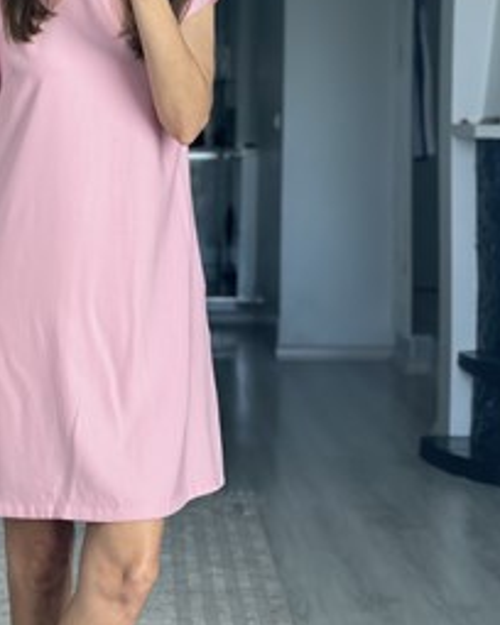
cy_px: 194
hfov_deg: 16.4
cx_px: 69
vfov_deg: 20.5
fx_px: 1720
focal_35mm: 93
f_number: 1.78
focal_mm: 6.86
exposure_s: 1/154
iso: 64
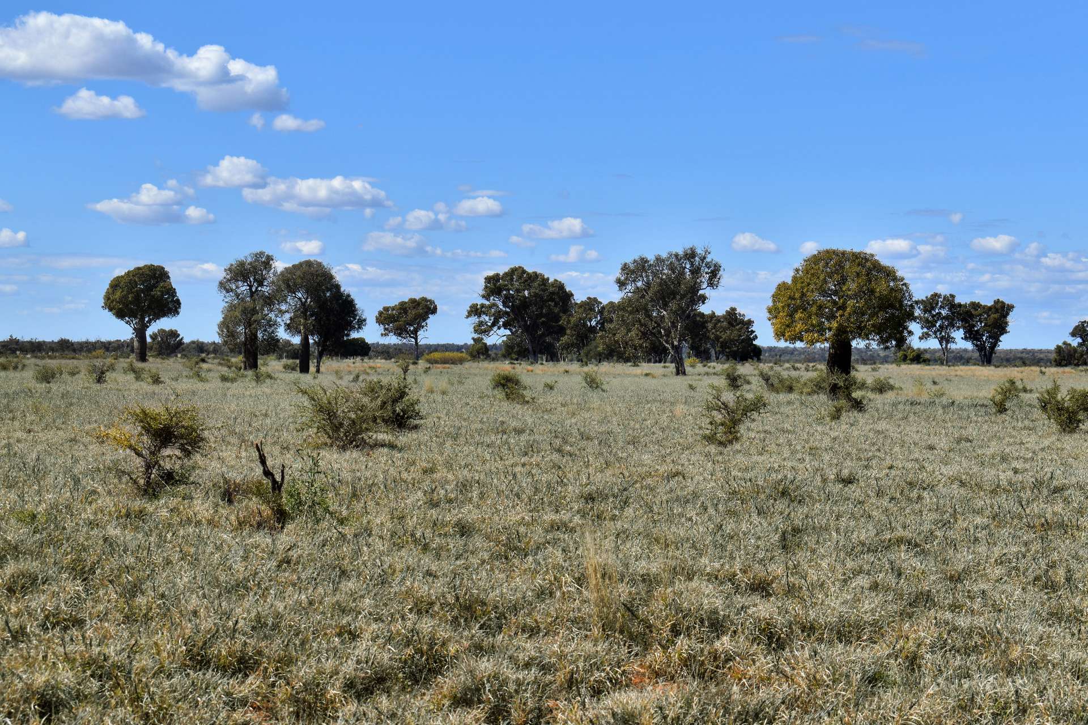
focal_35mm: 82
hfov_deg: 24.6
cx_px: 544
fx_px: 2493
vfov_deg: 16.6
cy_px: 362
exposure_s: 1/400
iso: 200
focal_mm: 55
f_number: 10
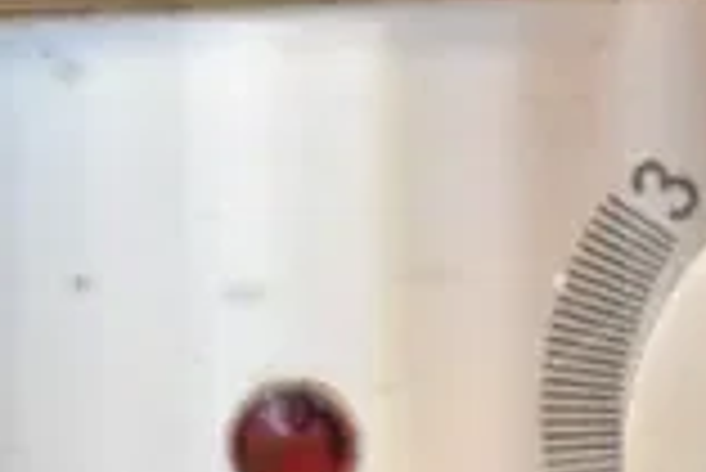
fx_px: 2865
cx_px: 1007
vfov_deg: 9.4
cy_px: 308
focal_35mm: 146
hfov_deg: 13.4
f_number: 4
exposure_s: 1/40
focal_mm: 25
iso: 1800
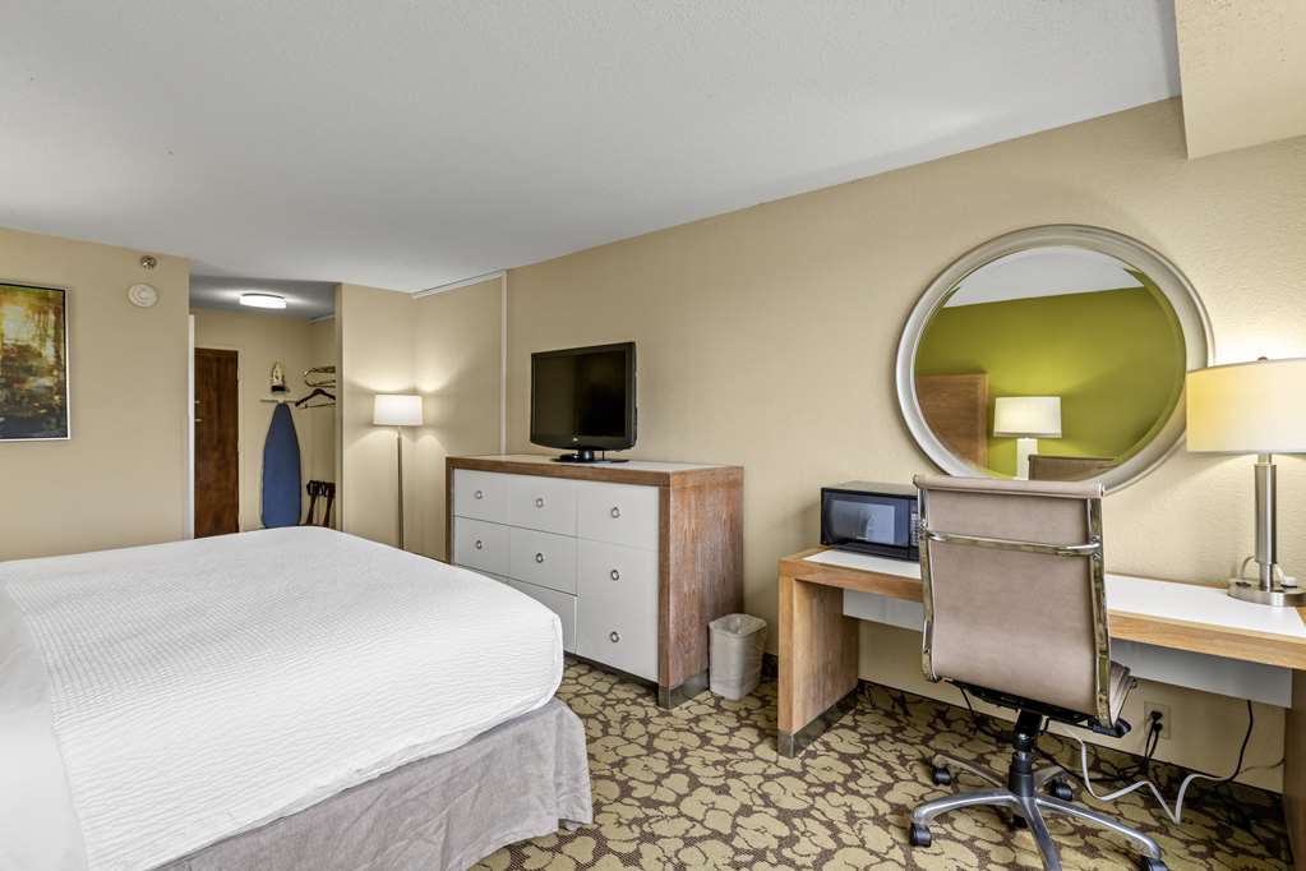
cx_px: 653
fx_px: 617
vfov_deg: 70.4
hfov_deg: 93.3
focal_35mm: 17
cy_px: 436
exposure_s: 1/25
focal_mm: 17
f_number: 8
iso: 500
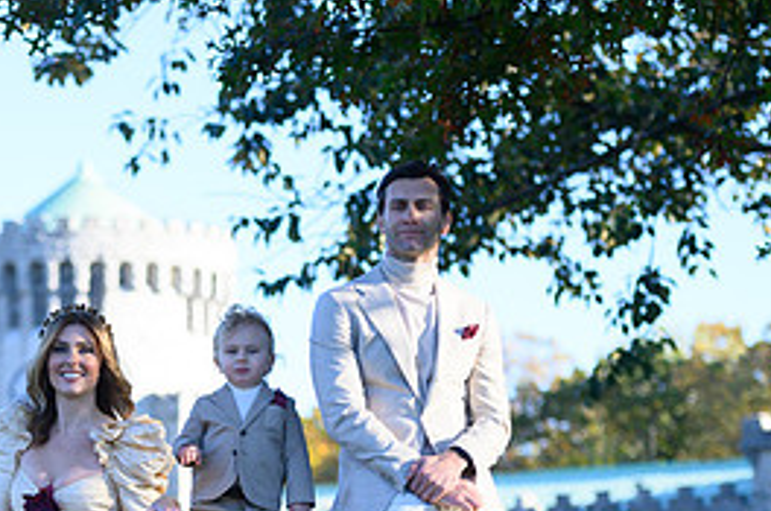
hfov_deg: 11.6
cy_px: 292
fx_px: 3762
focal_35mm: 176
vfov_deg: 7.8
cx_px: 123
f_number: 3.2
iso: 1600
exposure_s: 1/6400
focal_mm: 80
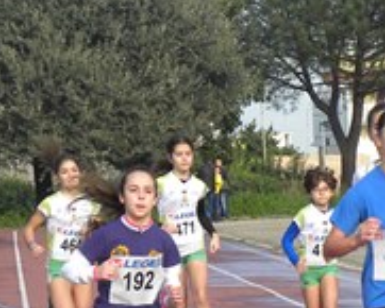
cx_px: 391
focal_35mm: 363
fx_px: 4138
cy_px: 353
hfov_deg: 5.3
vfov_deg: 4.3
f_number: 4.5
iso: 64
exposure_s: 1/222
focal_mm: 18.8
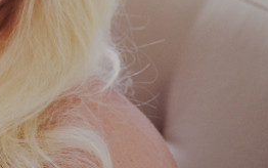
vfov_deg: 7.9
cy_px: -67
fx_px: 1195
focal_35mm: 164
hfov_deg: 12.6
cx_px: -33
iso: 400
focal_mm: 35
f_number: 4.5
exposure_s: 1/30
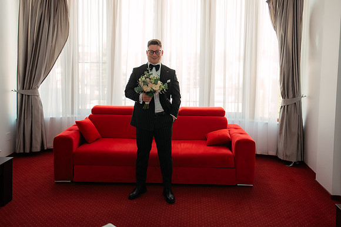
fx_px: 347
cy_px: 89
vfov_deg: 36.2
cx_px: 170
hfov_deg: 52.4
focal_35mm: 37
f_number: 2.8
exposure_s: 1/160
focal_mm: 30
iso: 1600
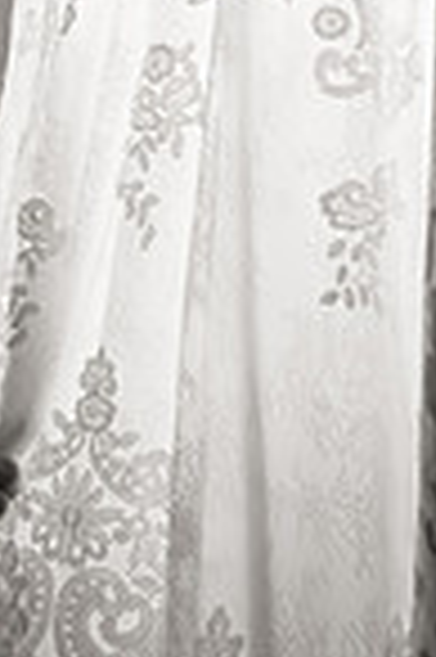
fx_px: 2021
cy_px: 86
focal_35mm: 111
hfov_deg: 12.0
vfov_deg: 18.2
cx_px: -137
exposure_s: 1/1250
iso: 2500
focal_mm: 36
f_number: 2.8
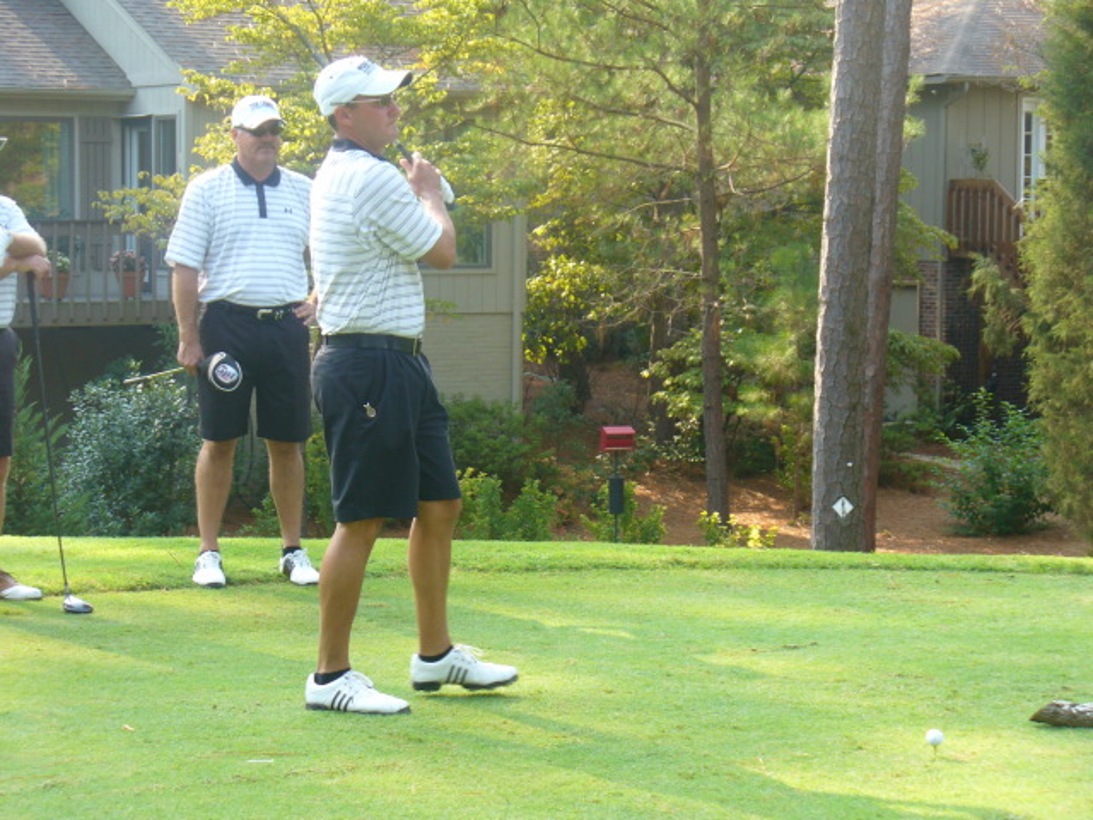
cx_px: 546
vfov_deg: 15.1
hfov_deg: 20.0
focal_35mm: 98
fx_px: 3094
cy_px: 410
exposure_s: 1/100
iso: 80
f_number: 3.5
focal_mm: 16.1
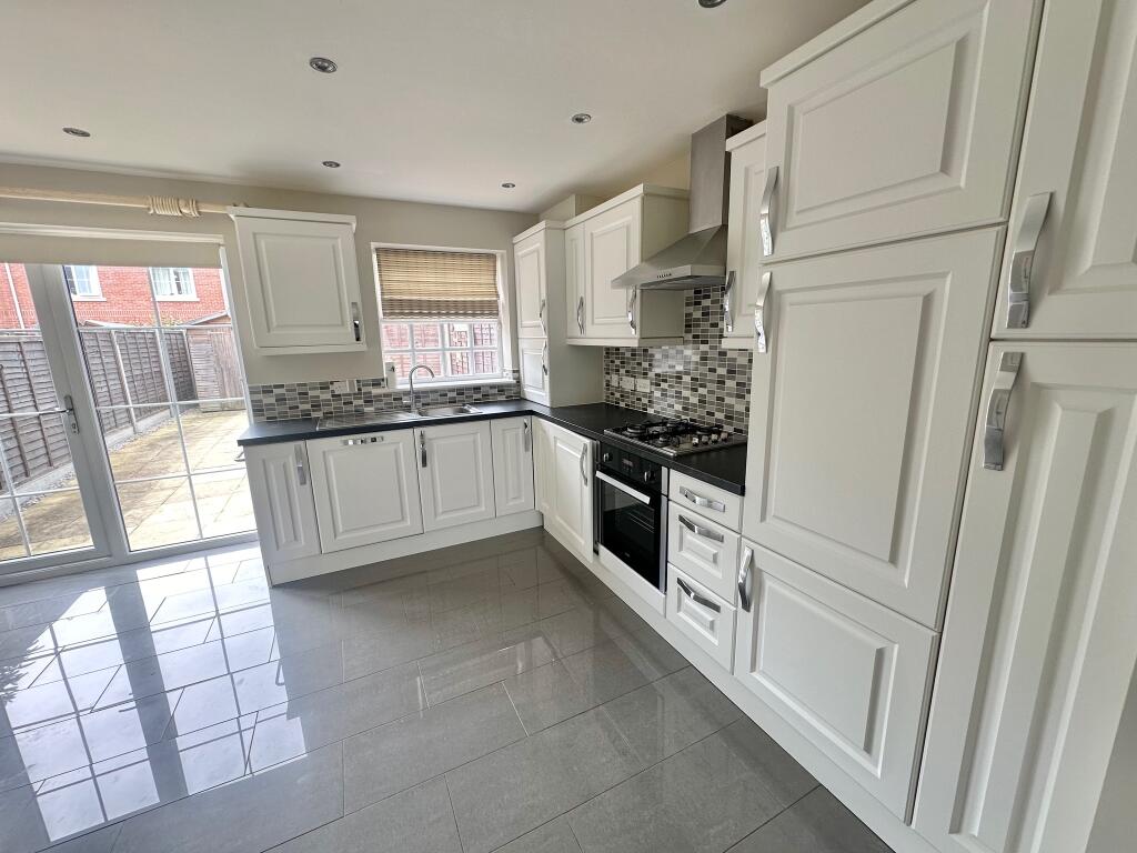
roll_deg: +1.4
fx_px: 460
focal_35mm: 14
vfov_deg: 85.7
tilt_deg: -12.2
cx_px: 568
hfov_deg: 102.1
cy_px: 426
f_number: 2.2
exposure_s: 1/99
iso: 64
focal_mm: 2.22
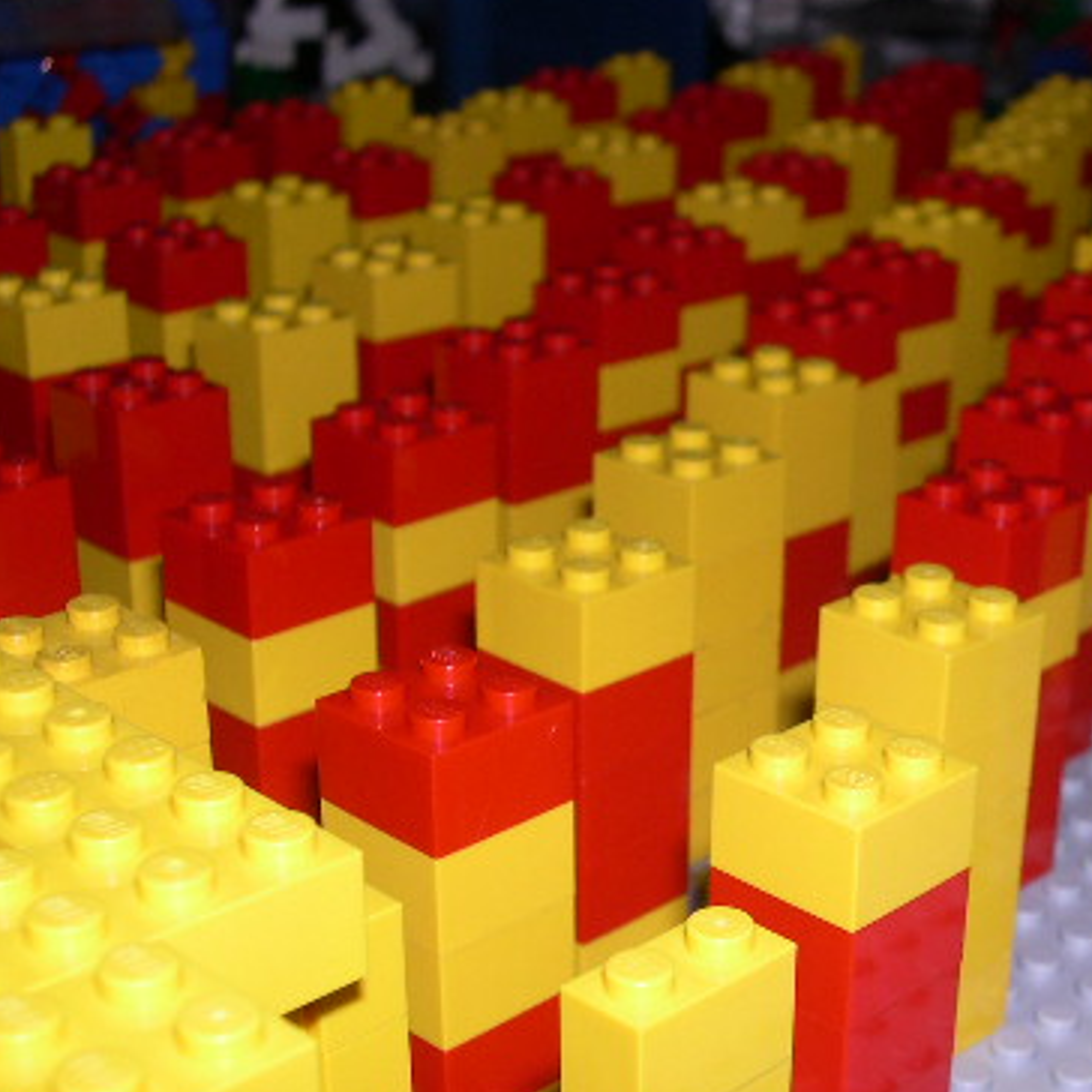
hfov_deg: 28.2
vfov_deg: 28.9
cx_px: 945
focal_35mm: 59
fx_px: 2106
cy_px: 699
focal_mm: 8
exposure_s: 1/60
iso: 100
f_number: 7.6
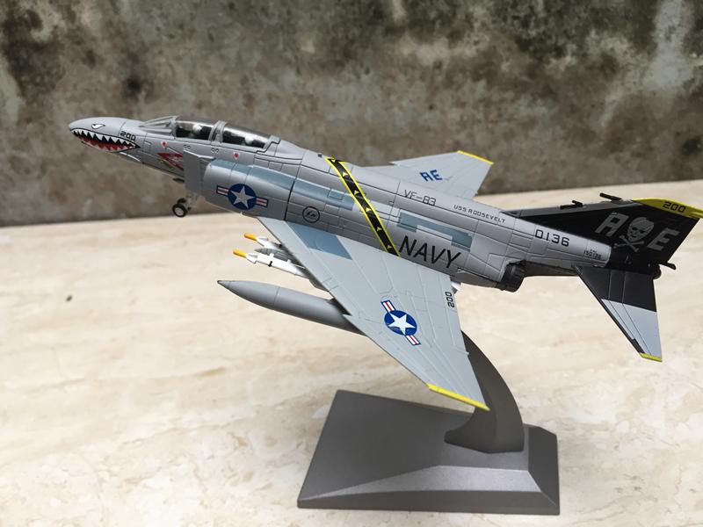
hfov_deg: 61.7
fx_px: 589
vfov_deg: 48.2
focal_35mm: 29
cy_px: 264
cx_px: 352
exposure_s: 1/33
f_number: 2.2
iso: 80
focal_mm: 4.15
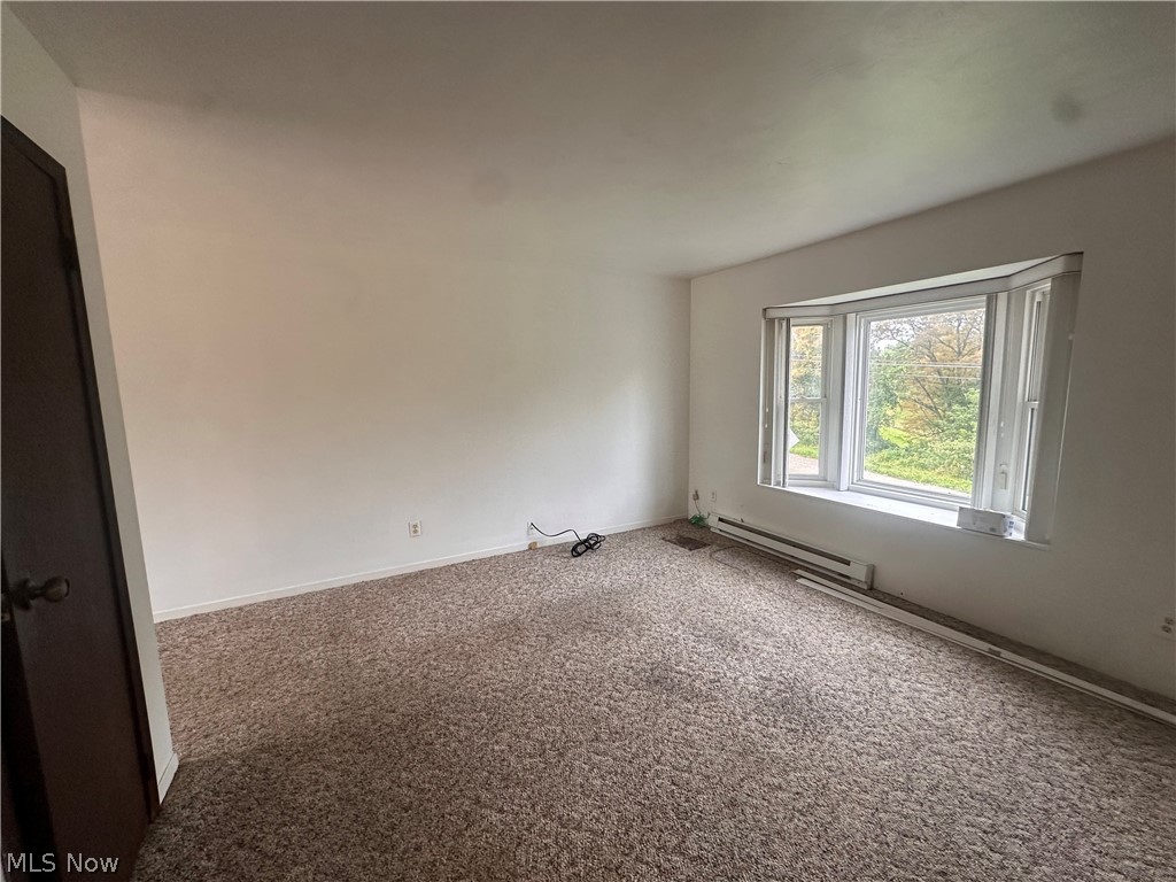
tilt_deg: -6.4
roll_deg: +1.4
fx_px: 476
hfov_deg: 102.1
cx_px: 588
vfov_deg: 85.7
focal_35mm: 14
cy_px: 441
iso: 200
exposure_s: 1/120
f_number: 2.2
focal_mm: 2.22
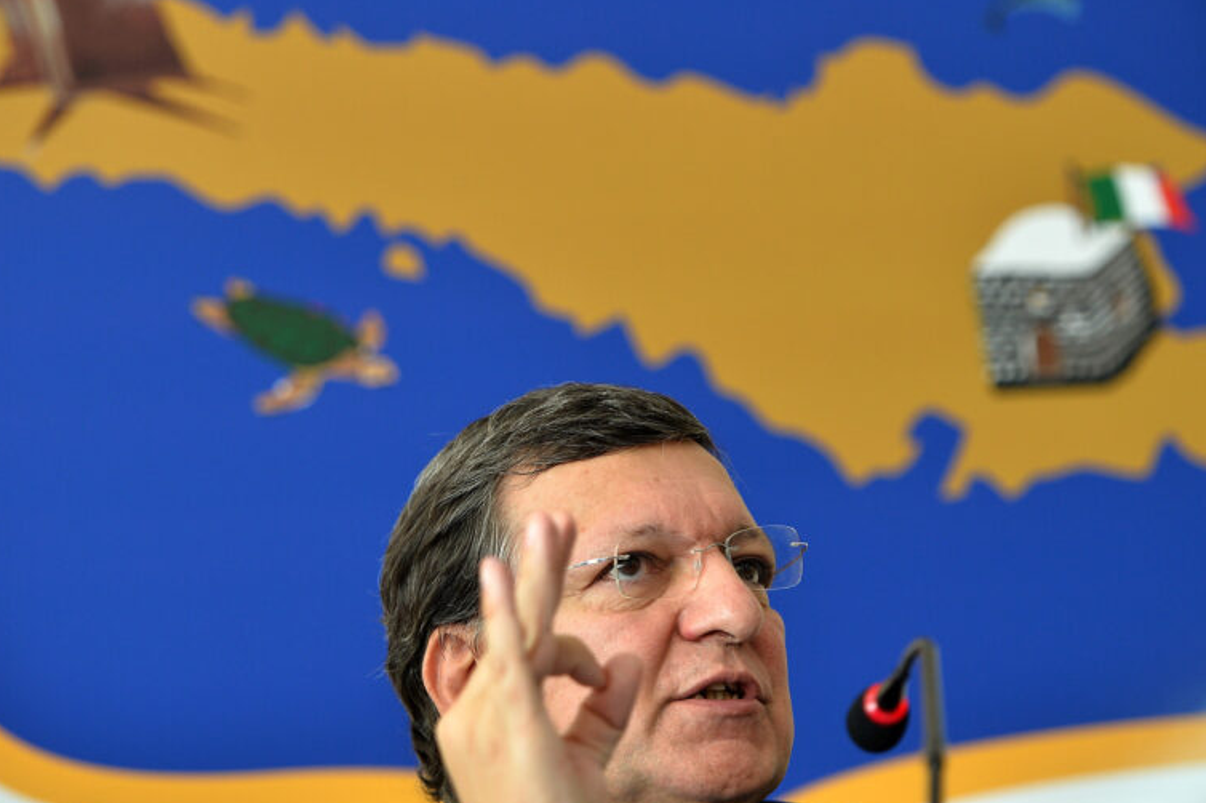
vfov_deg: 7.0
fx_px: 6596
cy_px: 400
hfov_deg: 10.4
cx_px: 593
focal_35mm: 197
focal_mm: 145
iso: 800
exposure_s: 1/500
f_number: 2.8
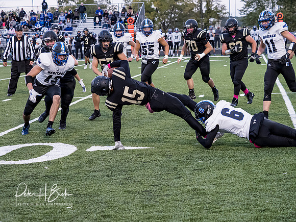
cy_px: 124
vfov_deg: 14.7
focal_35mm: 101
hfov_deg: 19.5
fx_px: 859
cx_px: 165
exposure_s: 1/1000
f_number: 2.8
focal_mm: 45
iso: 2500
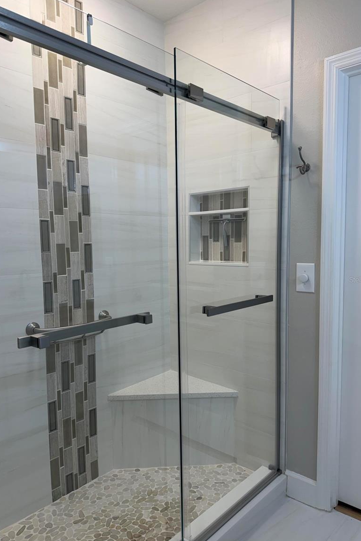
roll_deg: +0.6
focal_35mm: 26
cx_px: 171
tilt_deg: -5.8
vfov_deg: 69.4
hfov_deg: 49.5
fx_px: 391
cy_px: 279
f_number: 1.78
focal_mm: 6.76
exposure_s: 1/120
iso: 80
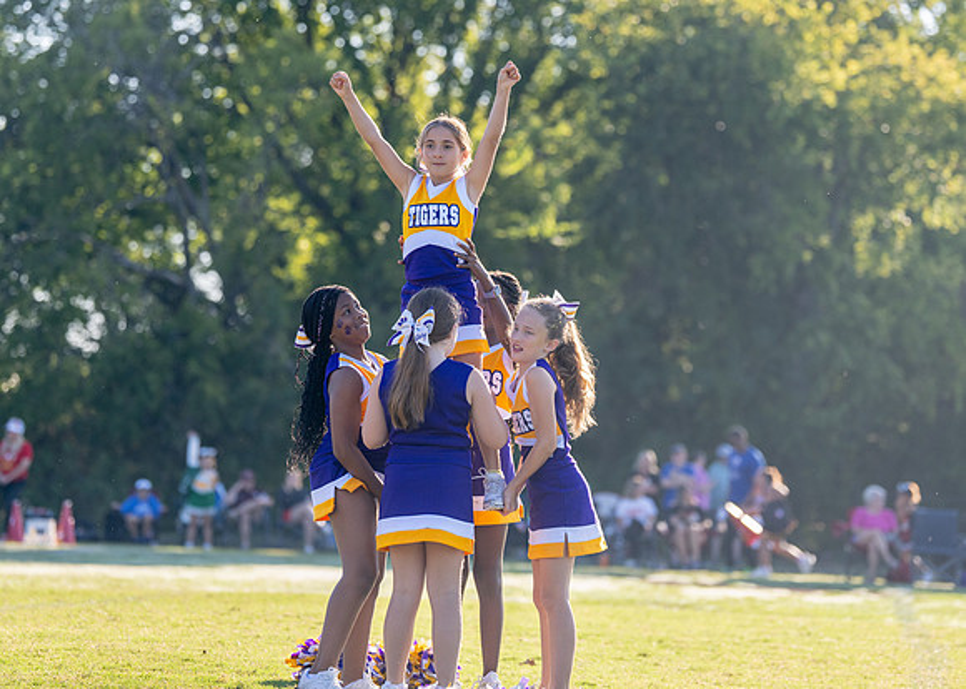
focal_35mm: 144
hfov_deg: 13.9
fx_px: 3958
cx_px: 439
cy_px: 283
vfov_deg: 10.0
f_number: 2.8
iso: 400
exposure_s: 1/2000
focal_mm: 116
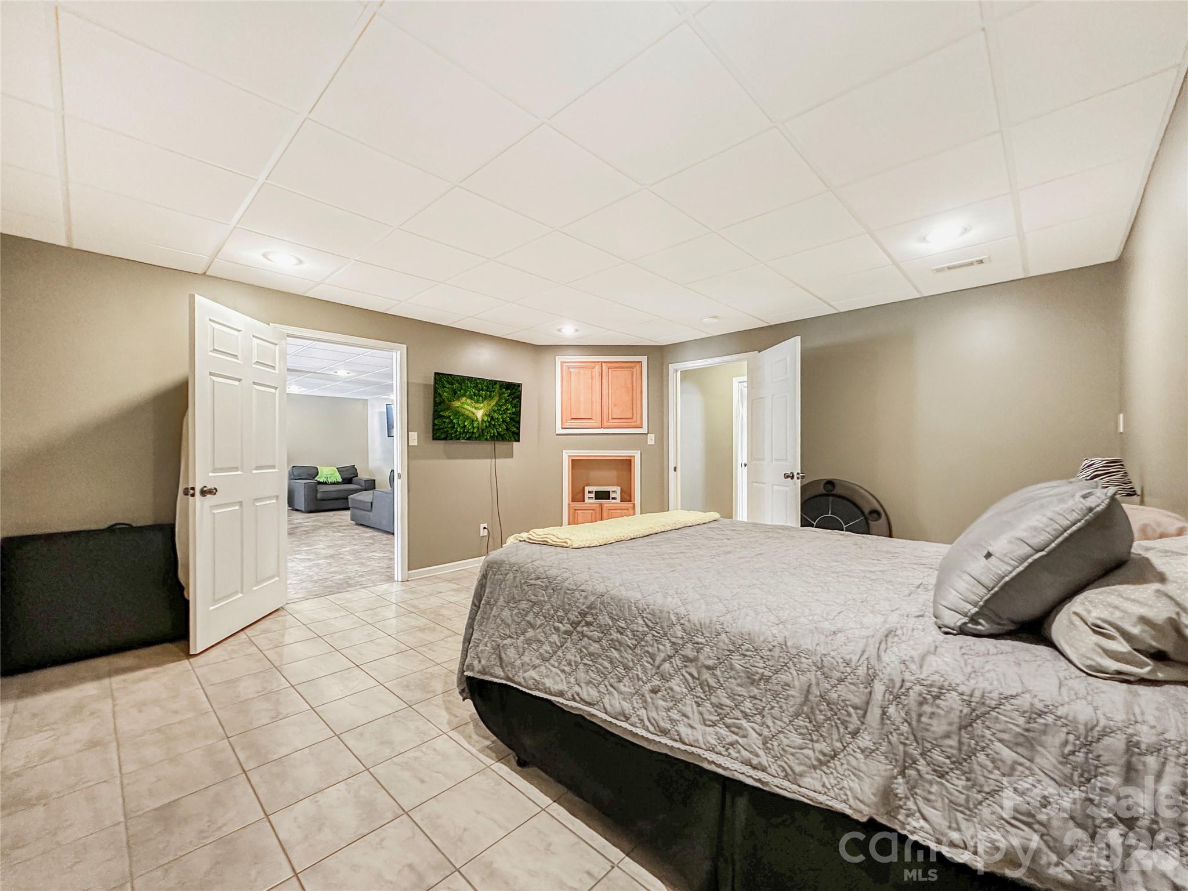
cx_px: 594
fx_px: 480
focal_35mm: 14
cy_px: 446
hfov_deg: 102.1
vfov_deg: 85.7
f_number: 2.2
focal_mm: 2.22
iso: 500
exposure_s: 1/60
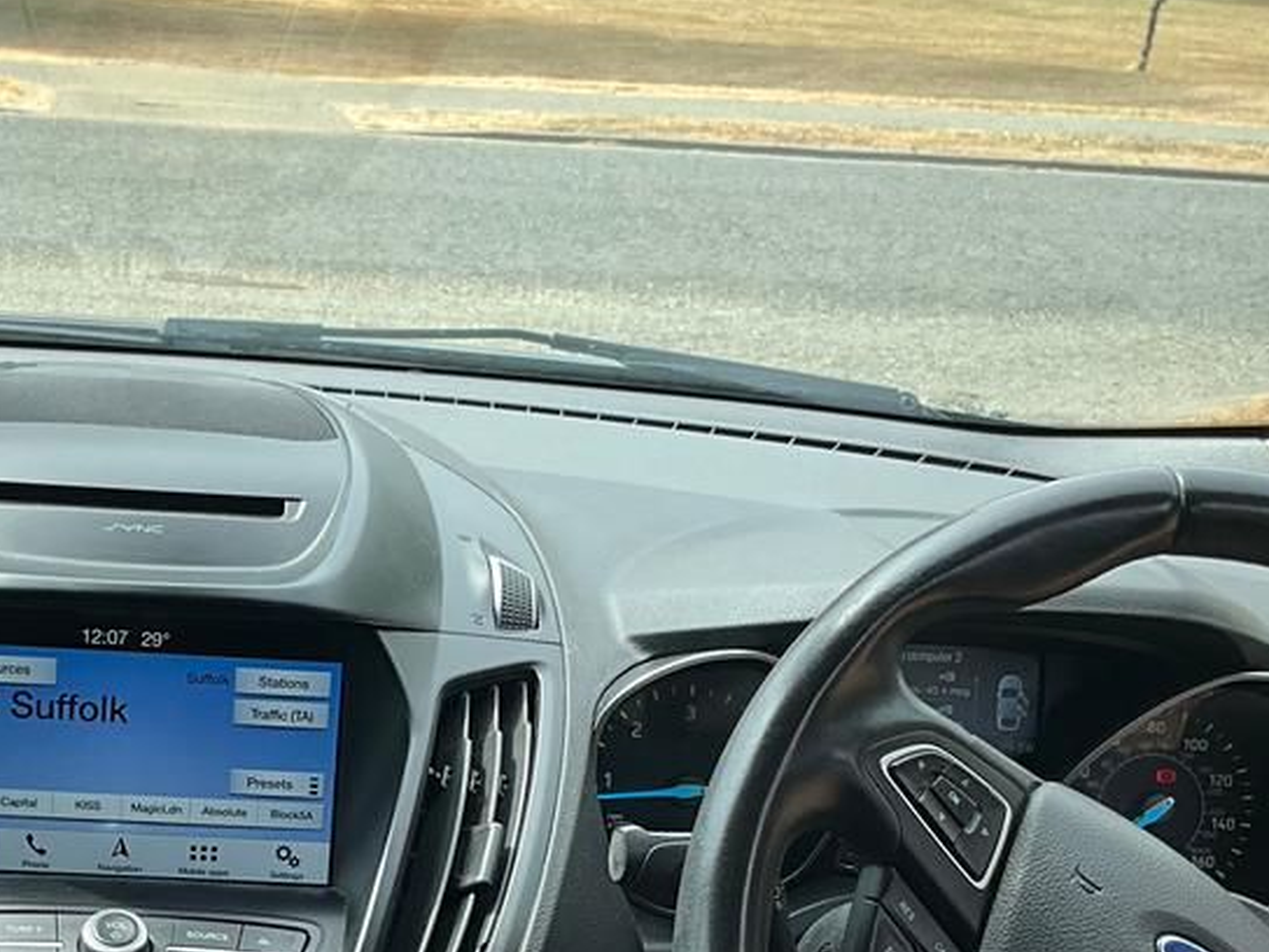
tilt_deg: -24.3
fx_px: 2346
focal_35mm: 64
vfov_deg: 22.5
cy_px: 798
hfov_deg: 29.8
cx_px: 336
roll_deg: -6.2
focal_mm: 3
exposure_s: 1/446
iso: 25
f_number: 1.8
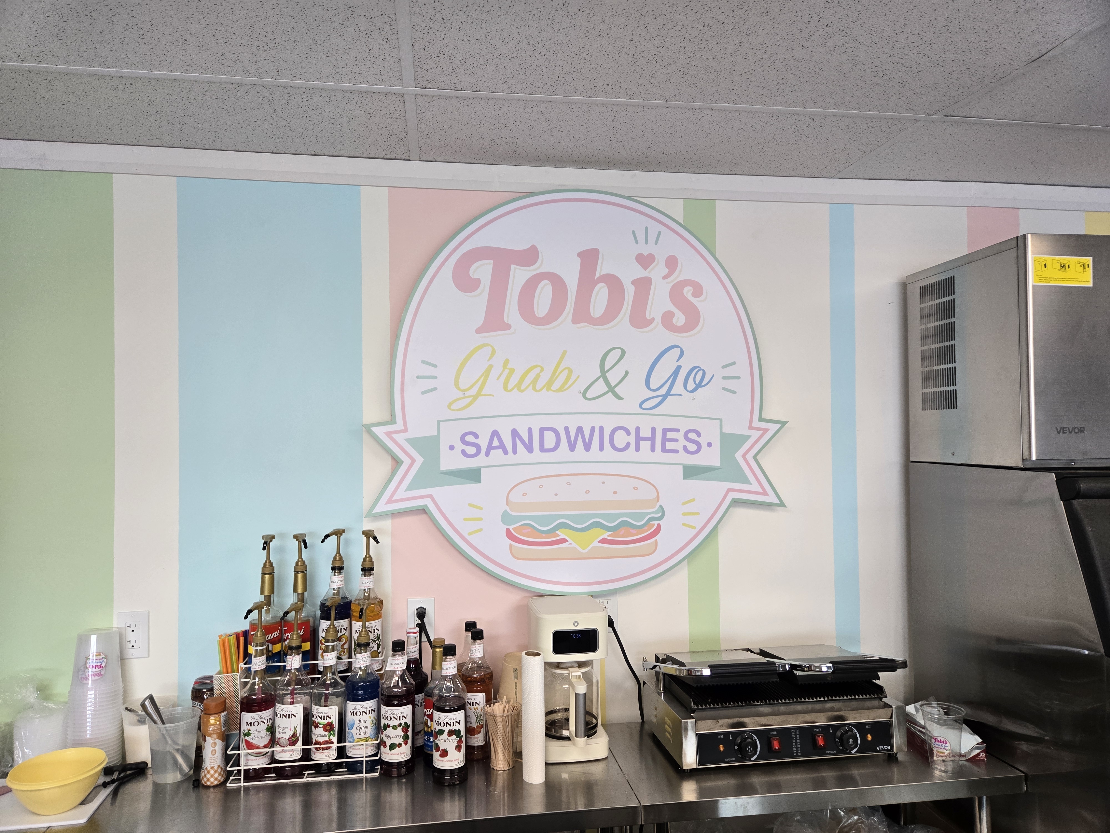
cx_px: 555
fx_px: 738
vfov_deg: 58.9
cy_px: 416
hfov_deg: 73.9
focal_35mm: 23
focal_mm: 5.4
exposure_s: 1/120
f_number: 1.8
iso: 100
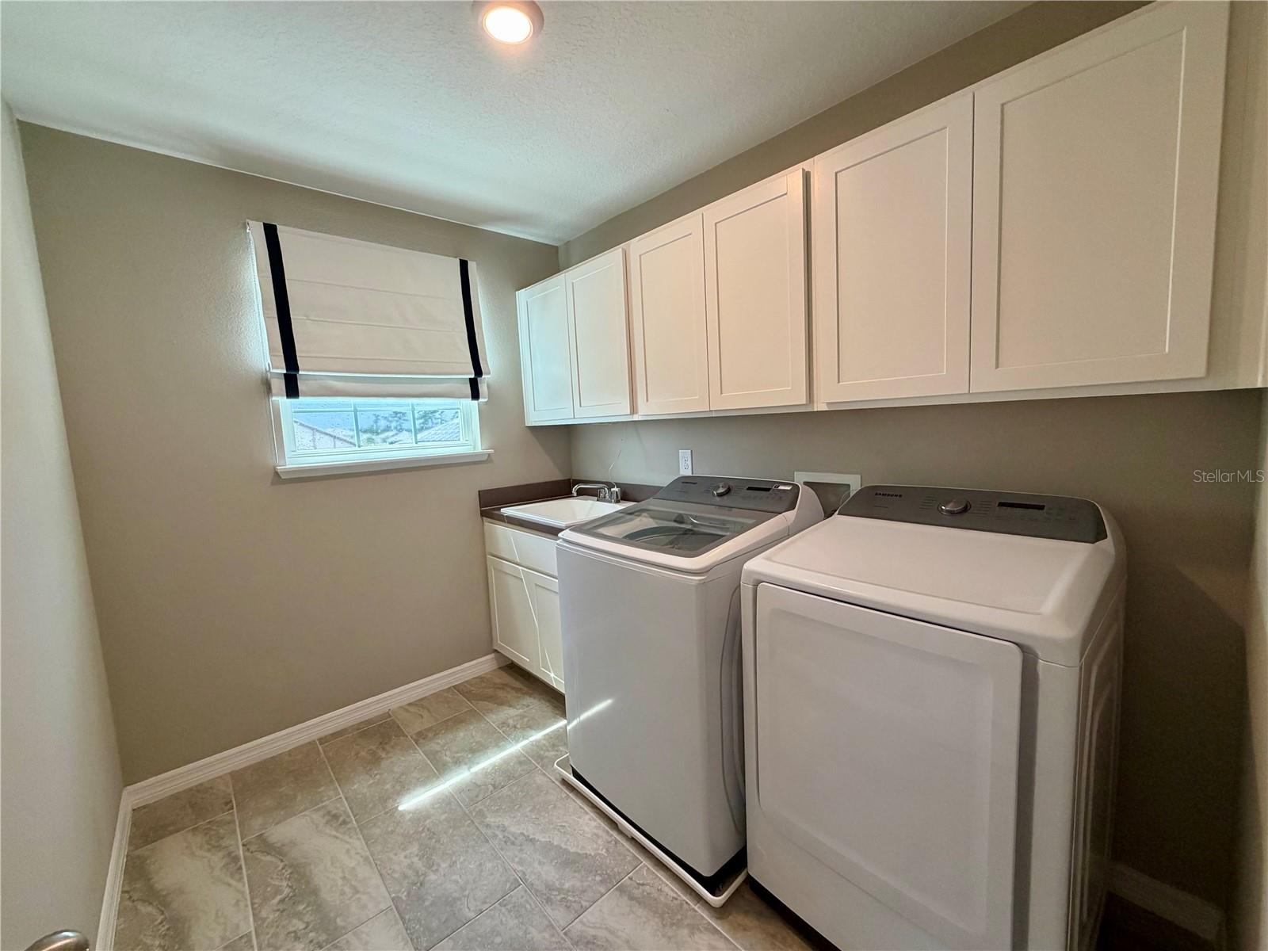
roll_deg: +3.5
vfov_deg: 85.7
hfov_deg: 102.1
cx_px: 634
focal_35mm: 14
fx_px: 513
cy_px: 476
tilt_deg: -5.5
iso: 200
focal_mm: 2.22
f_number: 2.2
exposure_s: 1/120
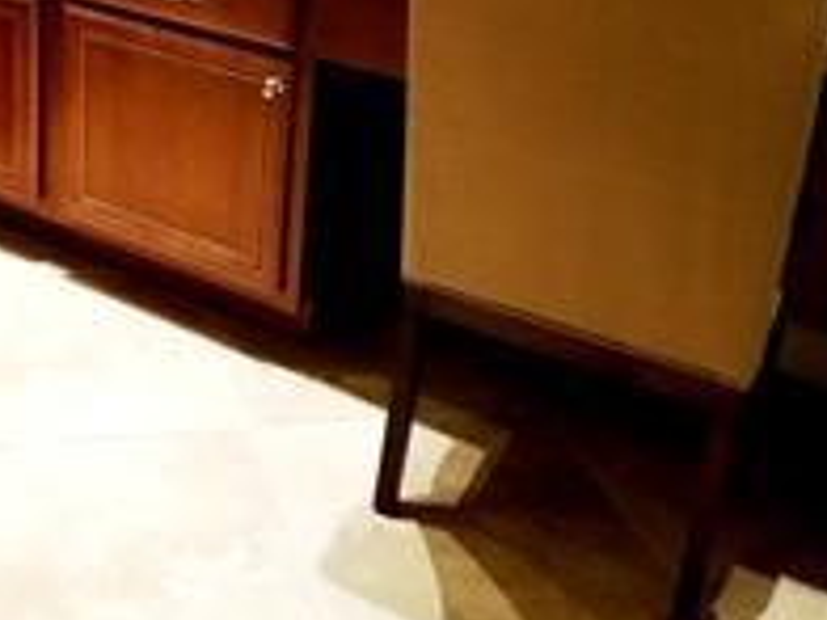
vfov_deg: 26.2
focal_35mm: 53
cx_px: 59
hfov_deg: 33.9
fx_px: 1266
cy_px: 17
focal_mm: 4.2
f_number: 1.7
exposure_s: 1/24
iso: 125
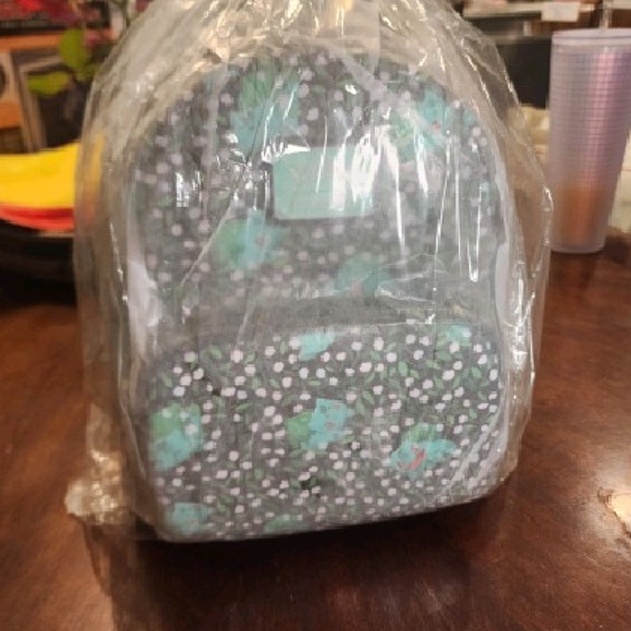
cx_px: 322
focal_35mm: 29
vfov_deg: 55.6
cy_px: 316
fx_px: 598
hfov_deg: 55.6
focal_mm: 6.4
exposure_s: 1/120
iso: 400
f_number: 1.8
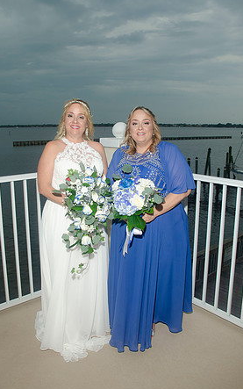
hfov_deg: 40.6
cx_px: 115
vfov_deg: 61.2
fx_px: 328
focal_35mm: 31
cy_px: 196
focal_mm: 20
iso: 200
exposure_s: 1/160
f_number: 5.6
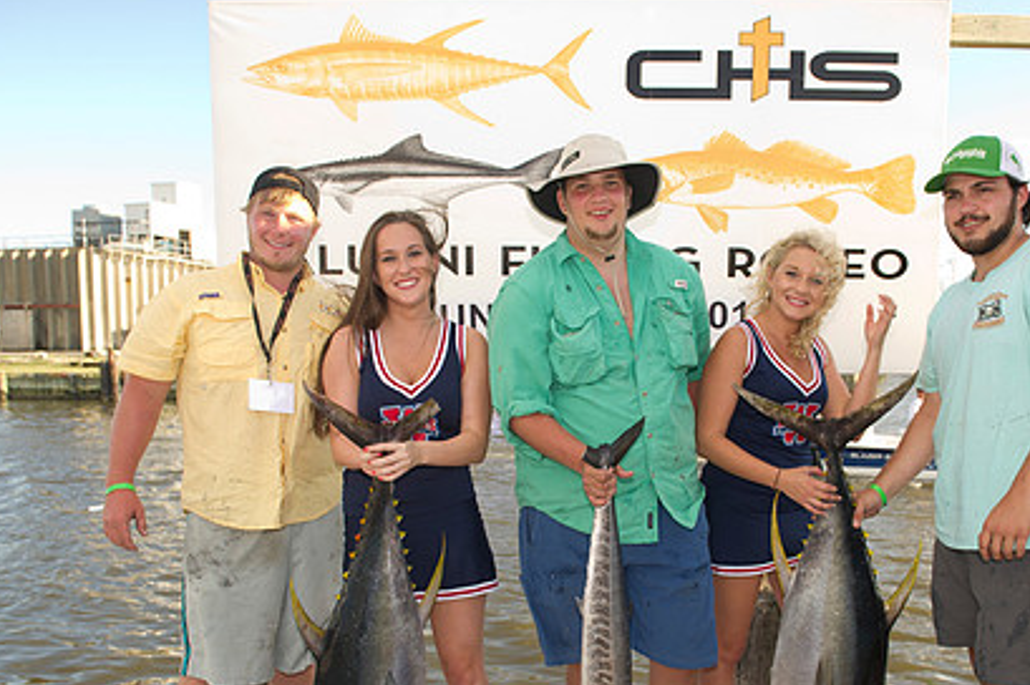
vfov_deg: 38.3
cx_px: 594
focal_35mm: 34
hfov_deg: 55.6
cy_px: 468
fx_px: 972
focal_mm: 24
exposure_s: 1/200
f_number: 5
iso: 125
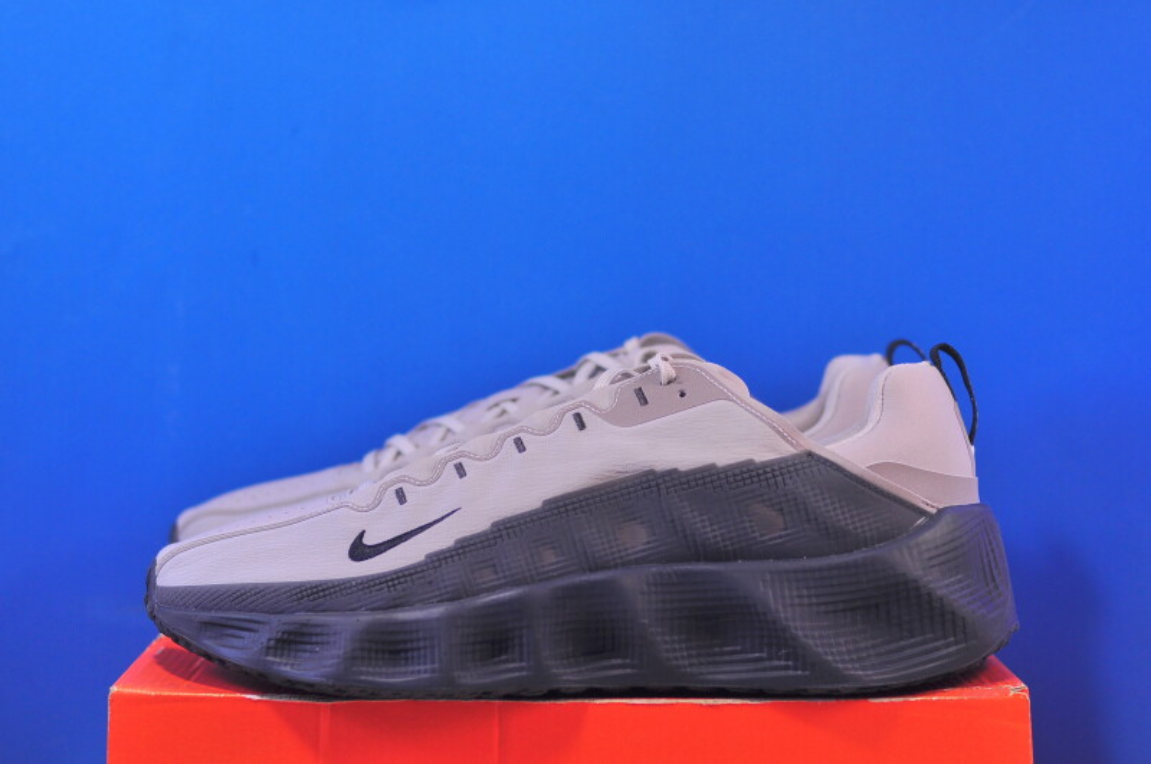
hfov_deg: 27.0
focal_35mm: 75
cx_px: 576
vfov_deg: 18.1
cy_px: 382
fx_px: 2395
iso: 250
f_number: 2.5
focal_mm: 50
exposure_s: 1/320
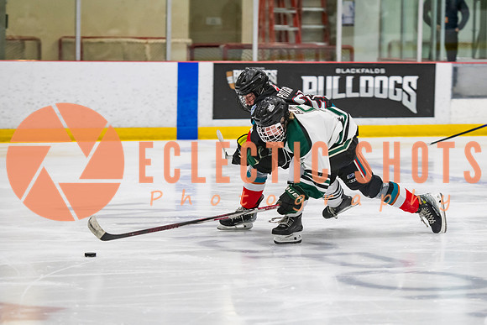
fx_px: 2224
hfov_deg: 12.5
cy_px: 132
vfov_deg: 8.4
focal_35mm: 164
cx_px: 296
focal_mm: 120
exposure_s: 1/640
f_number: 3.2
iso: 2000
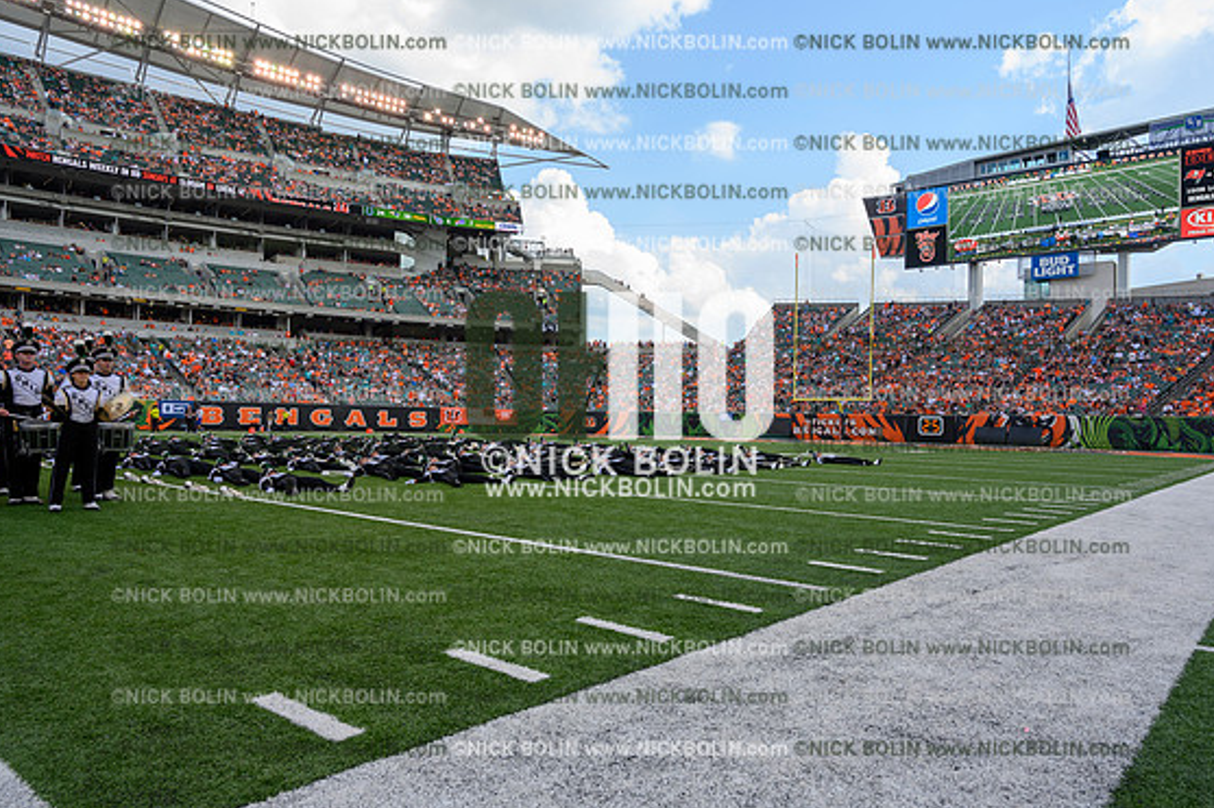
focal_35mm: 25
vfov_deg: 51.3
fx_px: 843
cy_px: 395
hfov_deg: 71.5
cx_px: 619
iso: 80
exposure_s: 1/100
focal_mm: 24
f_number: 7.1
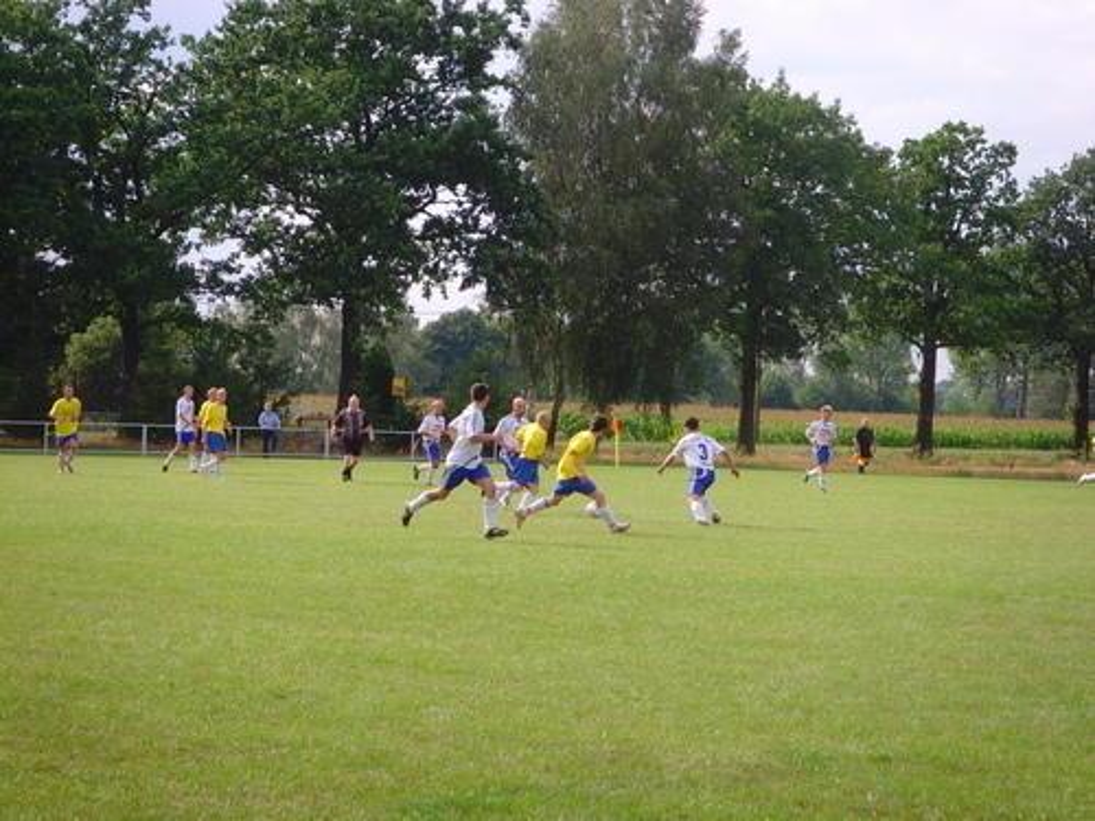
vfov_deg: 12.7
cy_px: 410
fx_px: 3701
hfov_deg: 16.8
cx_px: 548
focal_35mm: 117
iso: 80
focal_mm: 19.8
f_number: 4.5
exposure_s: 1/250
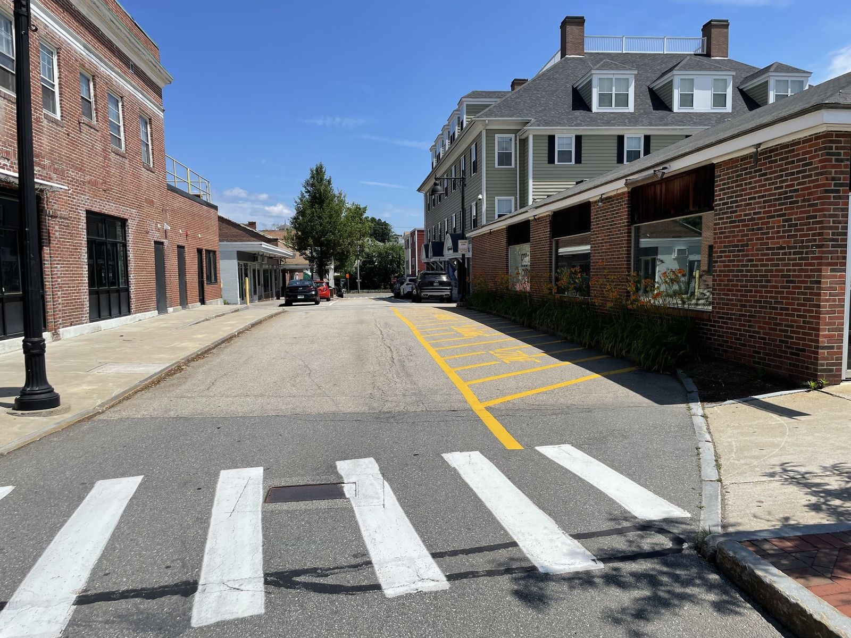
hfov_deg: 67.3
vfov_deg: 53.1
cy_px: 319
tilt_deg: -4.6
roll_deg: +1.8
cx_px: 426
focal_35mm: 26
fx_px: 639
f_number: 1.6
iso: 32
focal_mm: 4.2
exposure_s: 1/5051
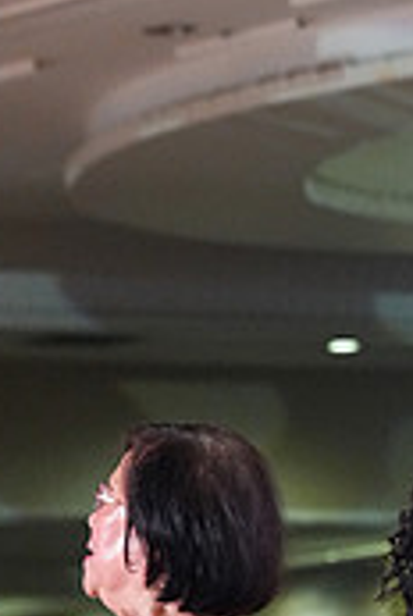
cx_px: -77
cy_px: 766
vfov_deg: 4.9
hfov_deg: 3.3
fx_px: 7113
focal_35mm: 415
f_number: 5
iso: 8000
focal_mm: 124
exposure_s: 1/400
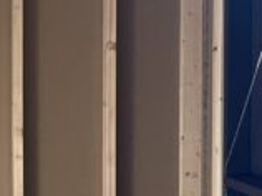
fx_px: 748
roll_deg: +1.9
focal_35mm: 99
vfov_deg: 14.9
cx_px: -76
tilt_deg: -5.8
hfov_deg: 18.5
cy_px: 120
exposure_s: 1/60
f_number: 1.6
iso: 200
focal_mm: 4.2
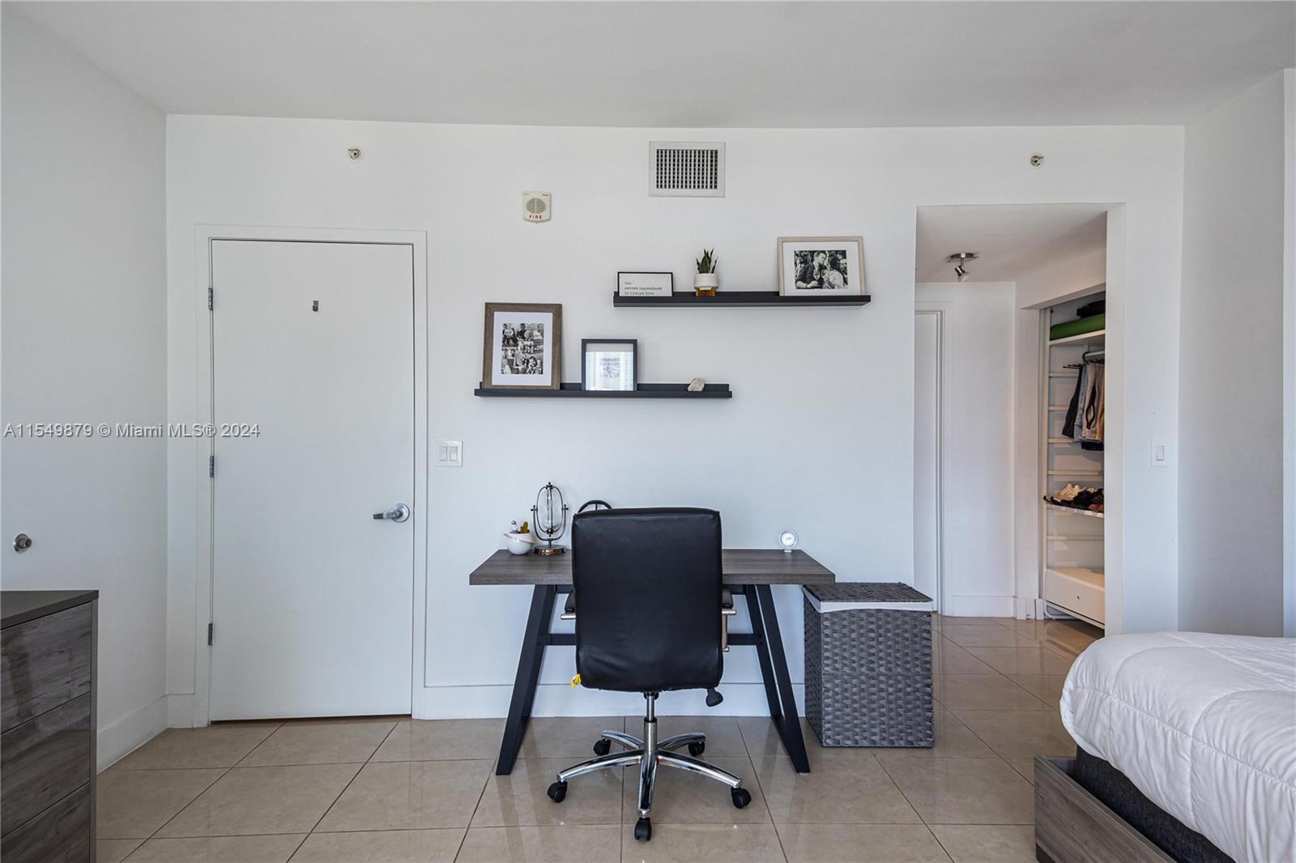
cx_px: 648
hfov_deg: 84.0
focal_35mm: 20
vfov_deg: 61.9
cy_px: 432
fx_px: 720
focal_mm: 10
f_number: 7.1
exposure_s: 1/30
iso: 80
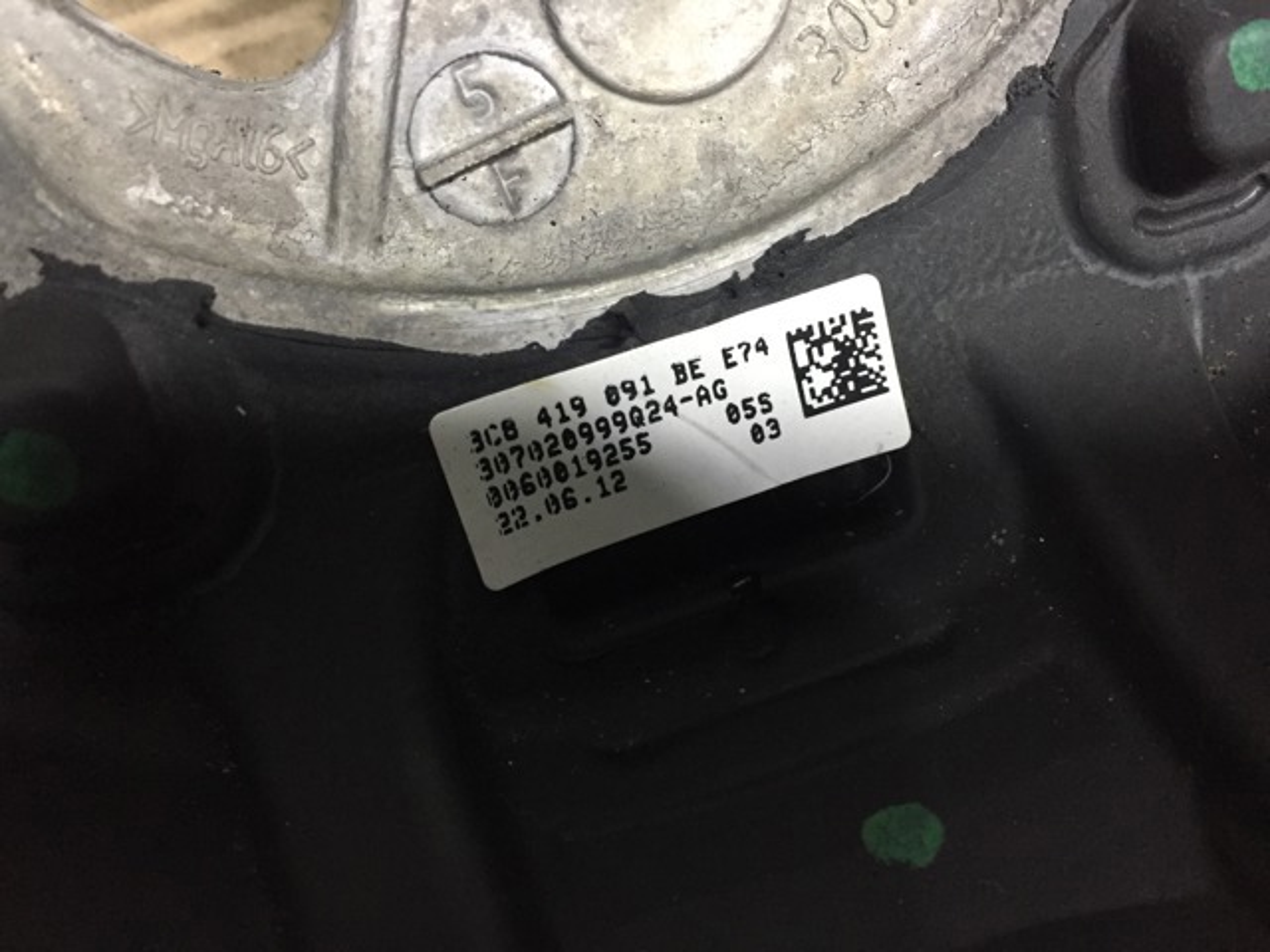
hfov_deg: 61.7
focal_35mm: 29
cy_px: 476
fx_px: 1064
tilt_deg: -73.5
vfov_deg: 48.2
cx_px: 635
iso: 250
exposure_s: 1/30
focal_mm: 4.15
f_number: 2.2
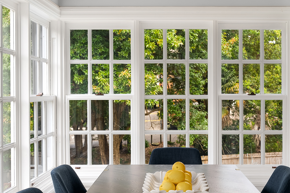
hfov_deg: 32.8
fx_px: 491
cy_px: 105
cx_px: 176
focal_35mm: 61
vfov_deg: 22.3
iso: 400
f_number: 11
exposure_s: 1/80
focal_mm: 46
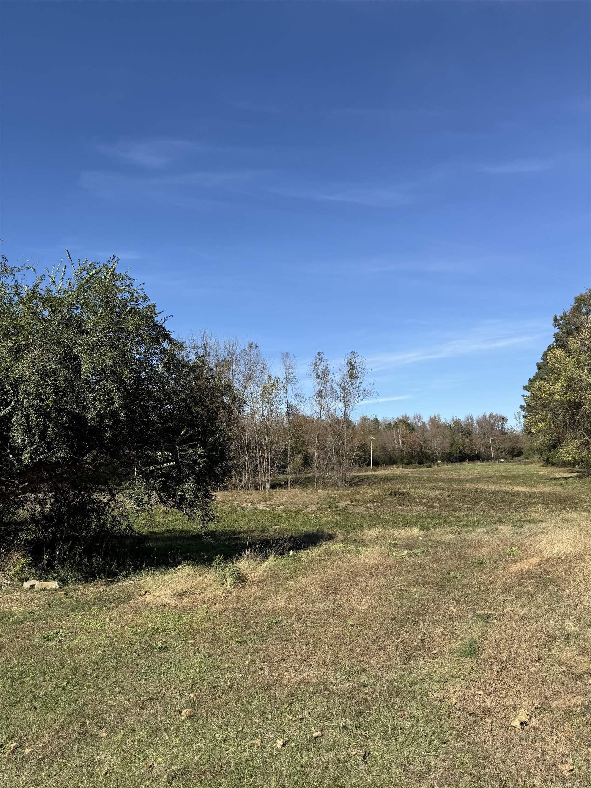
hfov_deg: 56.8
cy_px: 394
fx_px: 546
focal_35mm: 24
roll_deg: -1.4
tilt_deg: +8.6
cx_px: 296
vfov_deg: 71.6
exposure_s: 1/4167
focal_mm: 6.76
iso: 80
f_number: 1.78
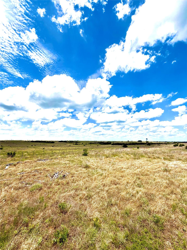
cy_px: 125
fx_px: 101
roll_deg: +1.2
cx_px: 94
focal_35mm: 14
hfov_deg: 85.7
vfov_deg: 102.1
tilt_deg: +10.3
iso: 20
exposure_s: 1/1961
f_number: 2.2
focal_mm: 2.22
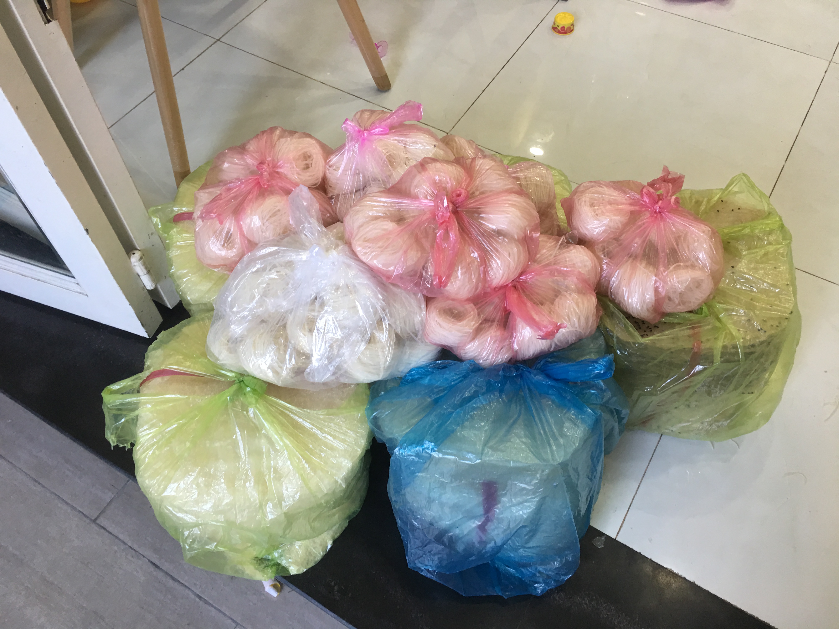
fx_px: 703
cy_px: 314
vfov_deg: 48.2
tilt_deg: -55.7
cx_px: 420
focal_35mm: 29
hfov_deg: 61.7
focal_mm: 4.15
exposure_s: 1/17
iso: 32
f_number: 2.2
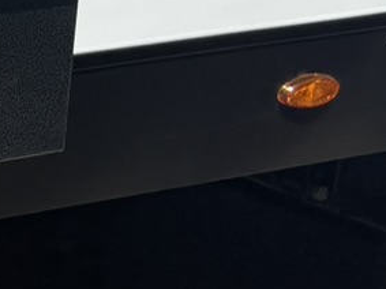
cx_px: -839
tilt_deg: -9.4
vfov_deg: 7.7
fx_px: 2095
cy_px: -226
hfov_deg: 8.5
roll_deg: -0.9
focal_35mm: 188
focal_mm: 5.96
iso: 50
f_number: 1.6
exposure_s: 1/5814
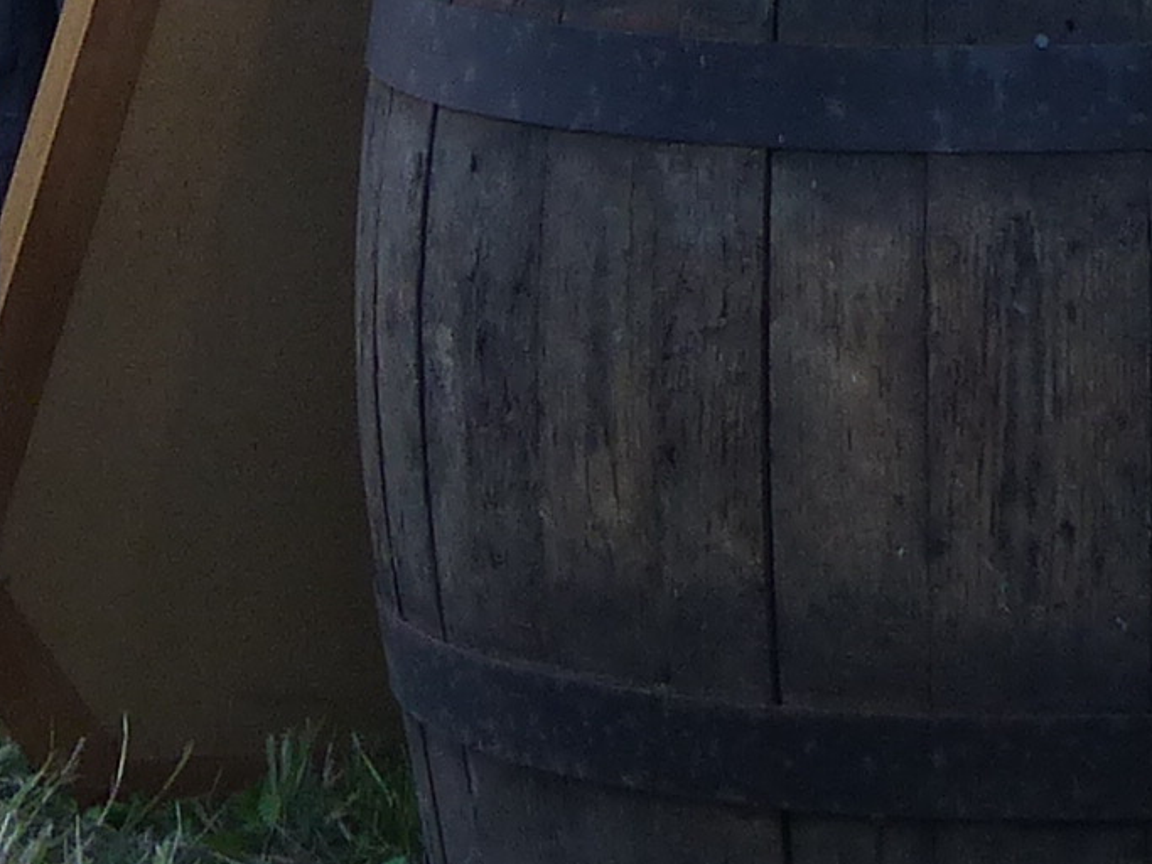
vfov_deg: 7.0
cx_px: -67
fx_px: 6821
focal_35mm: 205
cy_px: -791
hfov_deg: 9.6
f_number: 4
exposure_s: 1/125
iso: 100
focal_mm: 6.2
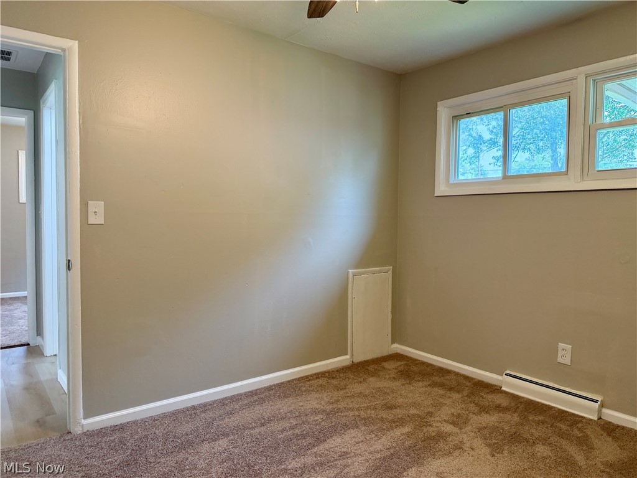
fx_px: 442
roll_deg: -0.6
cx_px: 318
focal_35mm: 24
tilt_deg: -2.0
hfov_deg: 71.6
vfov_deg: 56.8
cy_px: 239
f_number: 1.78
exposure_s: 1/161
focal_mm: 6.76
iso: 200
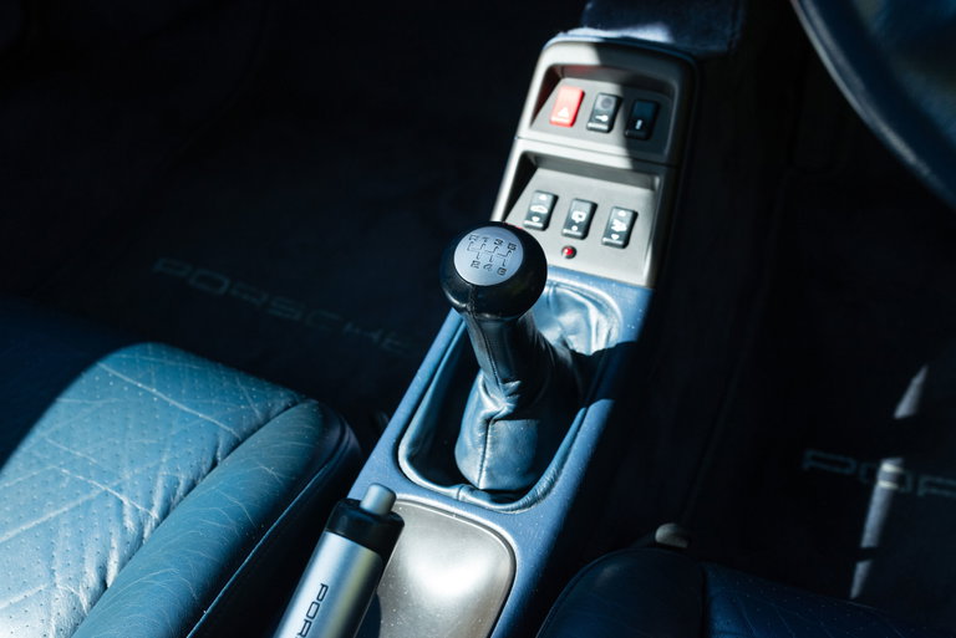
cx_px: 478
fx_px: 930
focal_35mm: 35
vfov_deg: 37.9
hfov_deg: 54.4
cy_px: 319
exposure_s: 1/200
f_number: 6.3
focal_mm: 35
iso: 1250
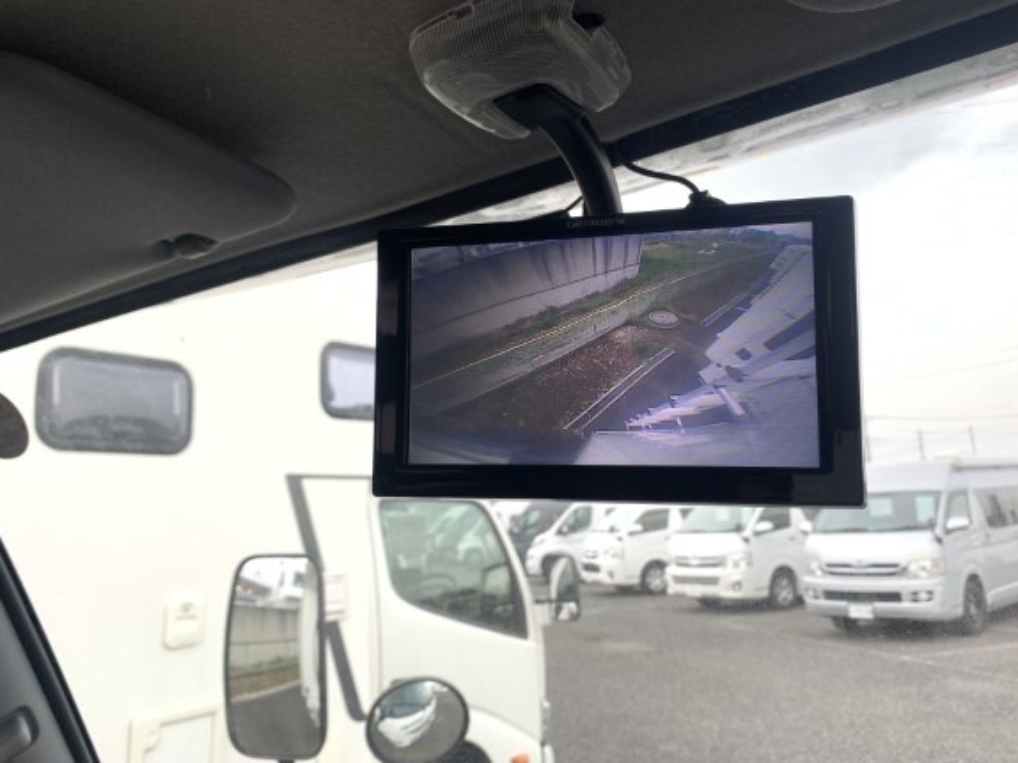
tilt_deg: +10.6
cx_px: 555
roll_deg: +2.4
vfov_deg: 48.2
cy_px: 366
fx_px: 852
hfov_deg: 61.6
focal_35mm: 29
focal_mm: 4.25
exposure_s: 1/122
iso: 25
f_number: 1.8
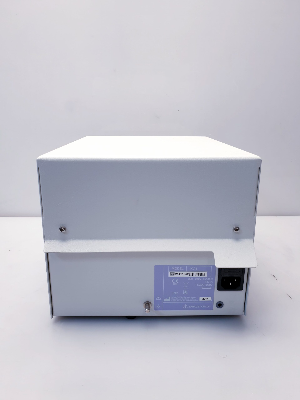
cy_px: 200
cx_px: 150
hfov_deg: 53.1
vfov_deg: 67.3
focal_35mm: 26
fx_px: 300
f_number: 2.4
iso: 64
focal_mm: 4.3
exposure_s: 1/50
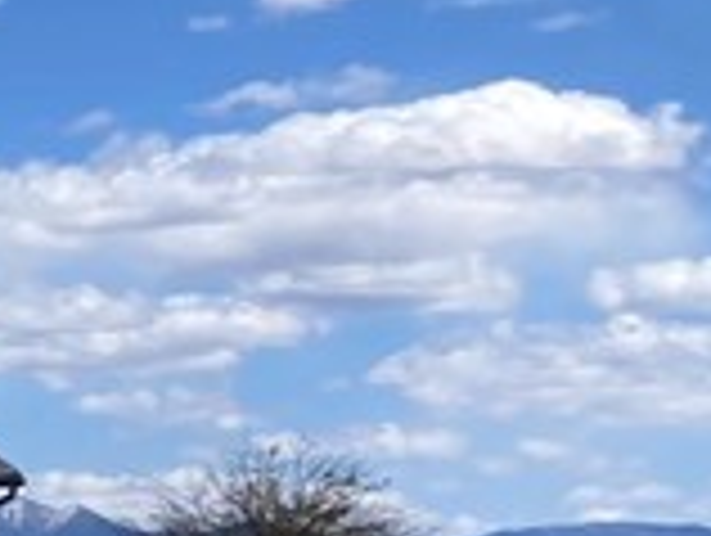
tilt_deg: +8.8
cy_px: 248
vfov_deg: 8.2
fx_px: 3723
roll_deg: +1.6
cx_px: -1287
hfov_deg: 9.2
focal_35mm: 181
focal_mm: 3.99
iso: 20
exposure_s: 1/3003
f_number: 1.8
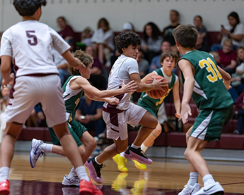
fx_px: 1206
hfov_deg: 11.6
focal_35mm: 167
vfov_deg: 9.2
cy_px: 99
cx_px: 107
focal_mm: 135
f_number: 1.8
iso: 1250
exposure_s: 1/1000
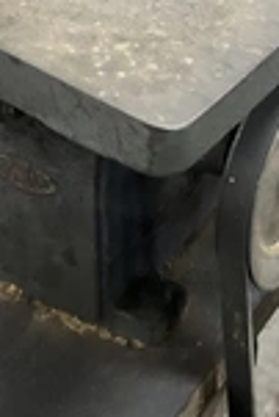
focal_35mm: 80
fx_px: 928
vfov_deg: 24.7
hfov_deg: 17.1
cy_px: 55
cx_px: 135
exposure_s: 1/30
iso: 320
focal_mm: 3
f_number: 1.8
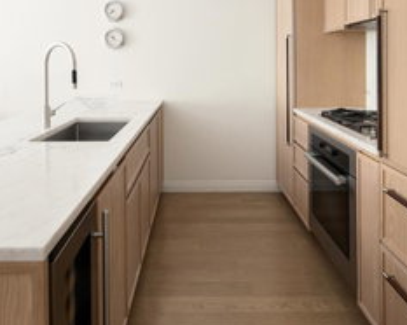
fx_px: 349
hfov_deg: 60.4
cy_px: 68
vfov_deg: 47.4
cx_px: 192
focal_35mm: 29
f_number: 11
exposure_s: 8
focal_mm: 15
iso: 400
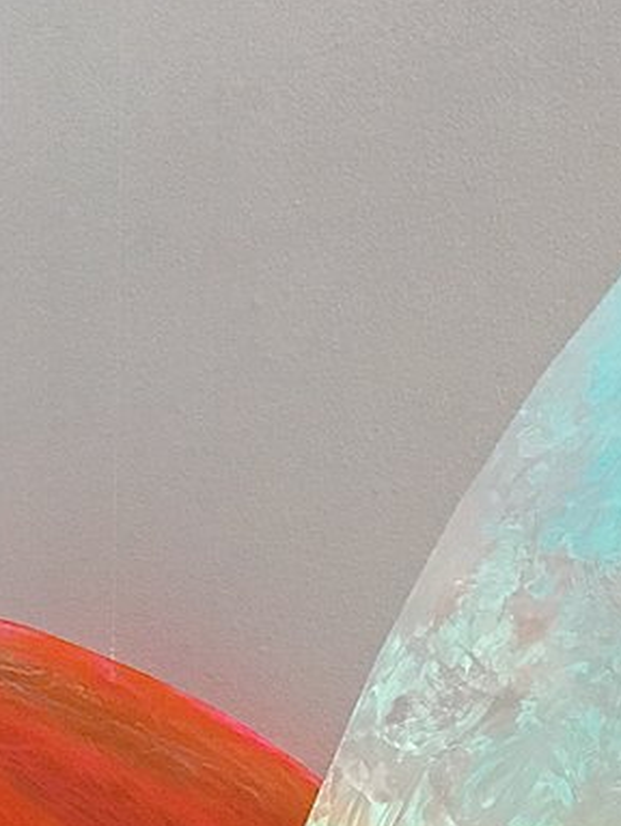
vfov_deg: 14.2
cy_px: 1527
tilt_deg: -4.2
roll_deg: -0.9
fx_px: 2889
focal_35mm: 121
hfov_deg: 12.3
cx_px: 341
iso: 64
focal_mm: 4.15
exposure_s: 1/15
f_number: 2.2
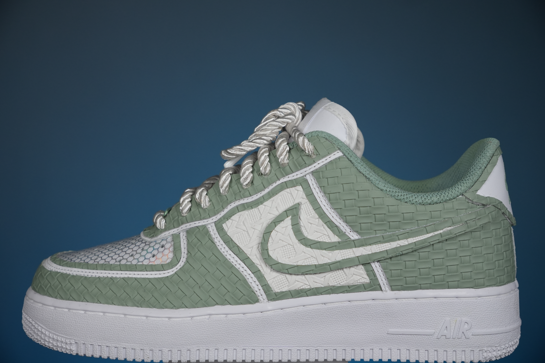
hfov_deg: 37.9
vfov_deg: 25.8
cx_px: 272
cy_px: 182
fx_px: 795
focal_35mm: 52
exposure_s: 1/200
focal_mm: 35
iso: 400
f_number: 5
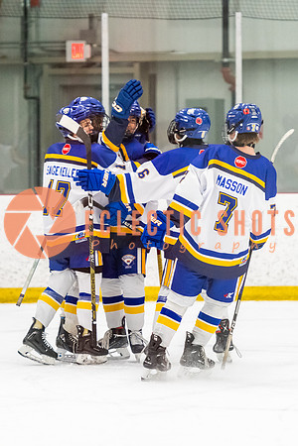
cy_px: 254
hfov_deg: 5.6
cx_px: 124
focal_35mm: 247
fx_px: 3070
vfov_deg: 8.3
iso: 4000
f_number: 2.8
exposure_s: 1/800
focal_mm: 145
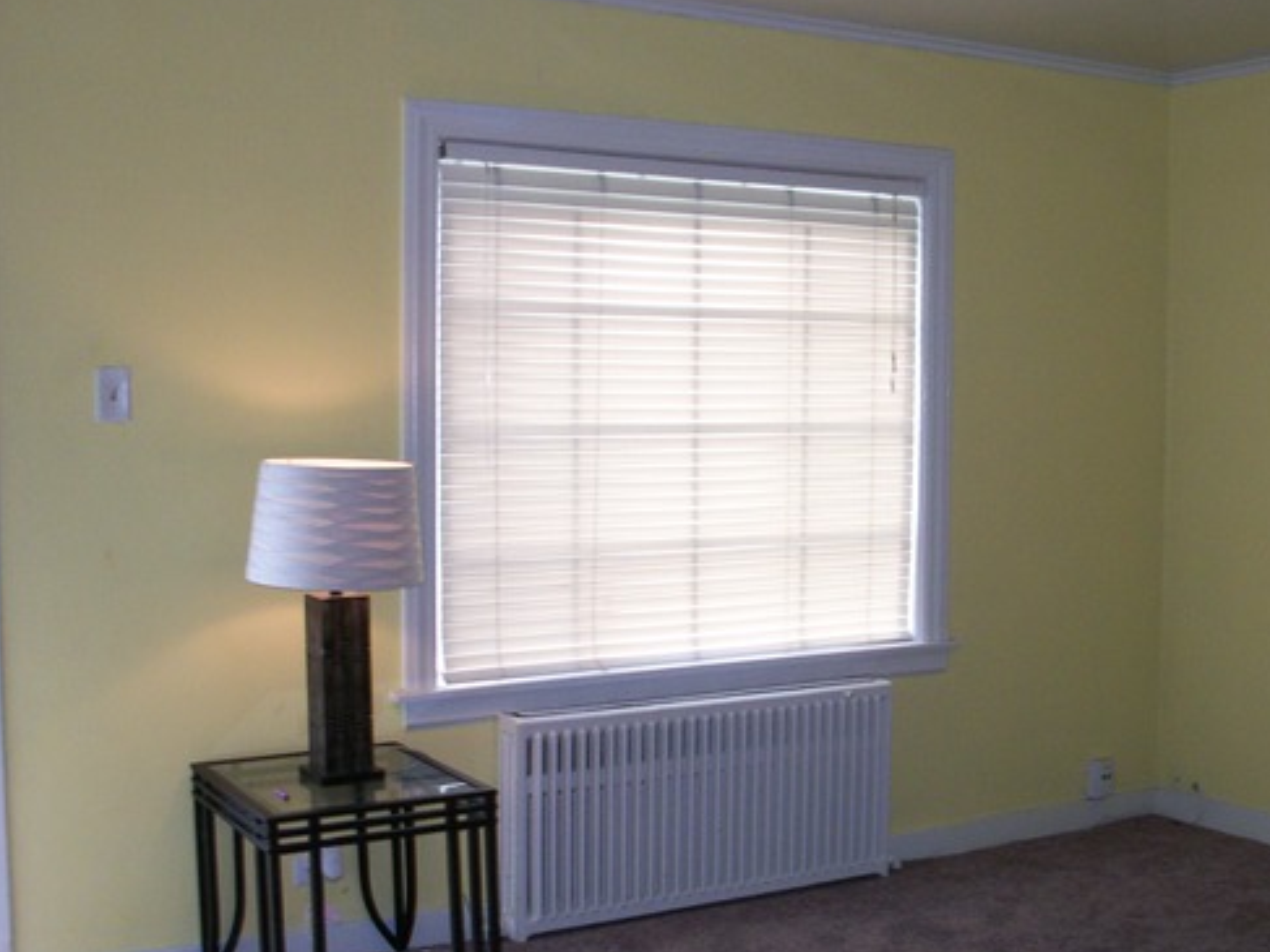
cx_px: 788
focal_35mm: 46
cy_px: 543
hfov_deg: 41.0
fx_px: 1687
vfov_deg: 31.5
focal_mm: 6.3
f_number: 3.1
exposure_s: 1/50
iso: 160
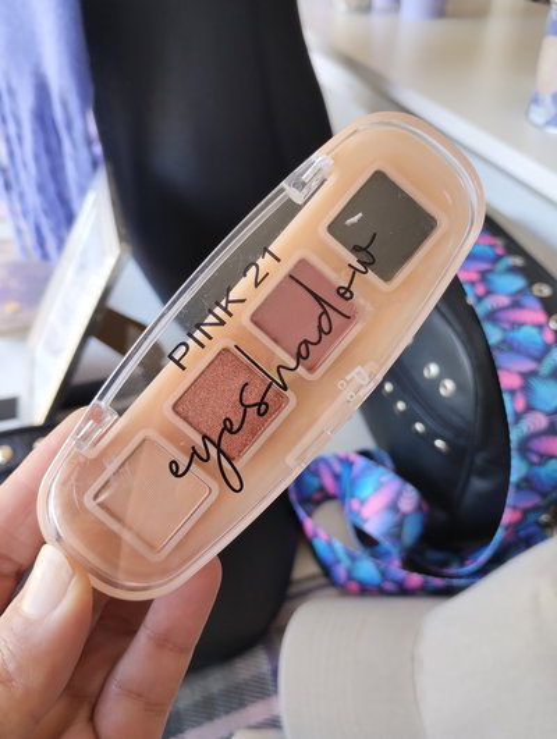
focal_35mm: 28
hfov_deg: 49.9
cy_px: 370
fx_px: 599
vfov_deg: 63.4
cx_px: 278
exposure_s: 1/50
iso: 240
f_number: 1.8
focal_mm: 4.27
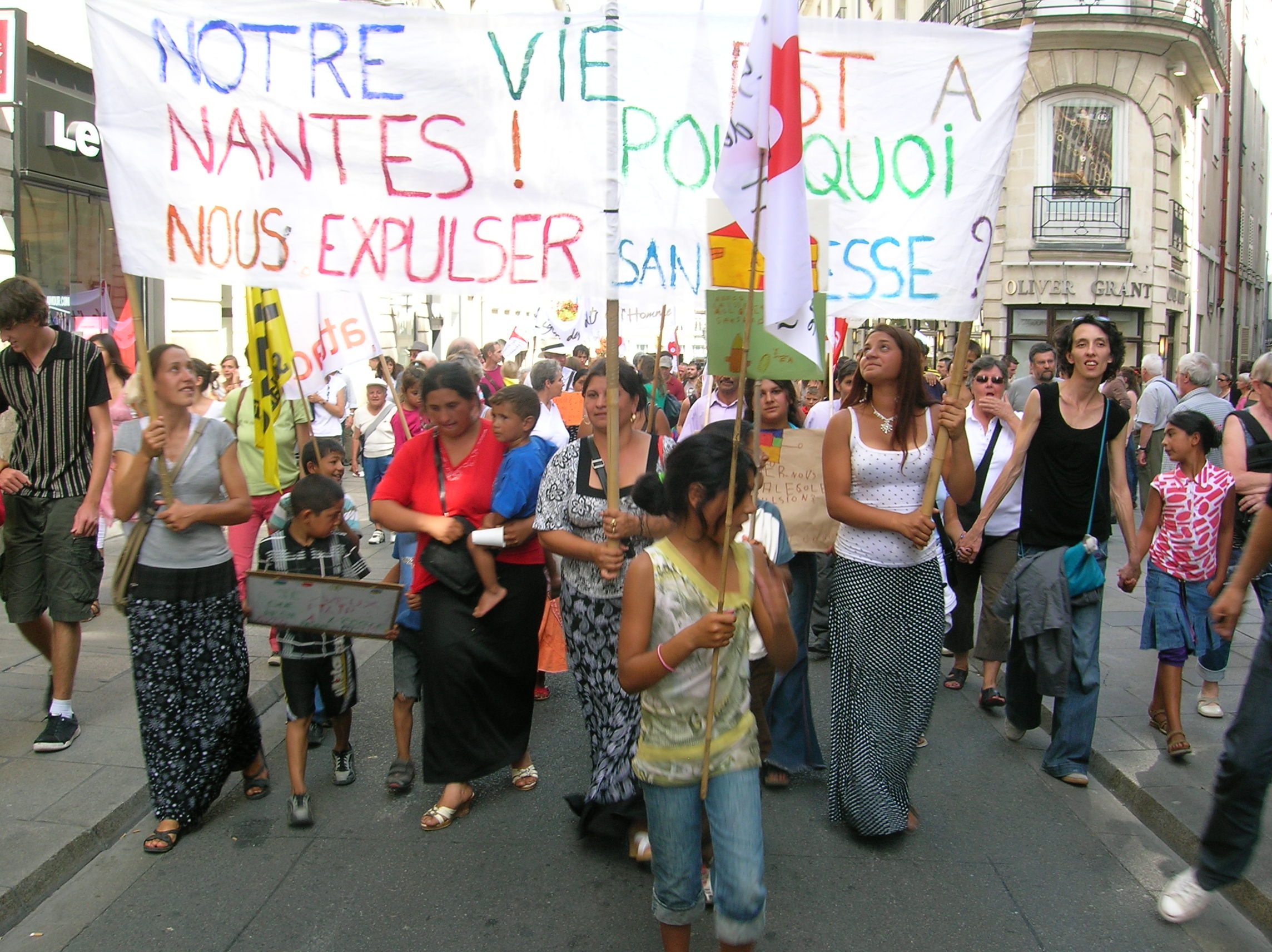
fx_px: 1248
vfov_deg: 41.7
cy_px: 476
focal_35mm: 34
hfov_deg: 54.0
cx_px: 636
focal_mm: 5.7
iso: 50
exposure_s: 1/43.4
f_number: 4.9
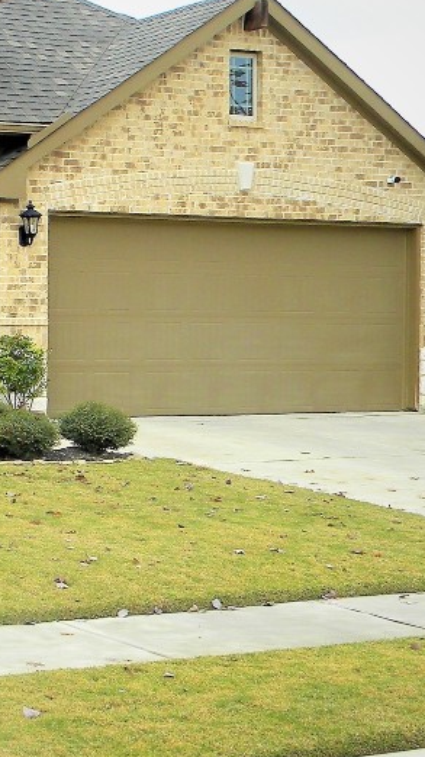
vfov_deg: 27.4
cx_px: -173
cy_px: 284
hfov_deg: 14.8
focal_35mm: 77
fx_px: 1545
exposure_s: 1/174
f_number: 3.7
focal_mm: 6.4
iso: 80
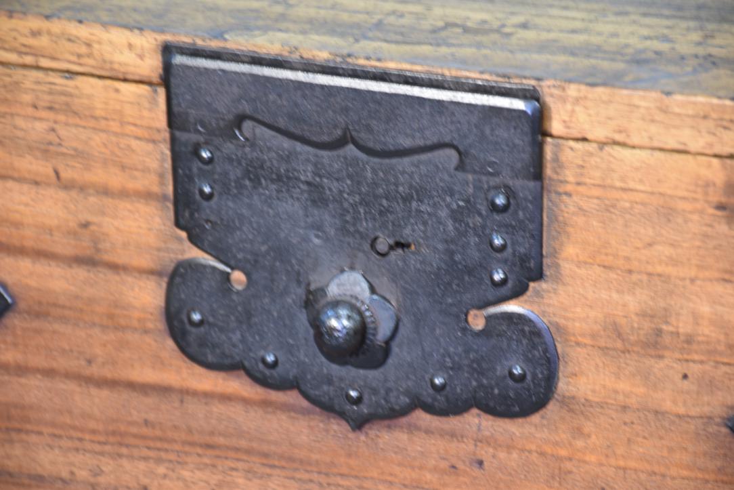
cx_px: 367
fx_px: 3731
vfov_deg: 7.5
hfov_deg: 11.2
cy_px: 245
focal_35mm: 183
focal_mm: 122
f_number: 5.6
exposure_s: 1/6
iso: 400
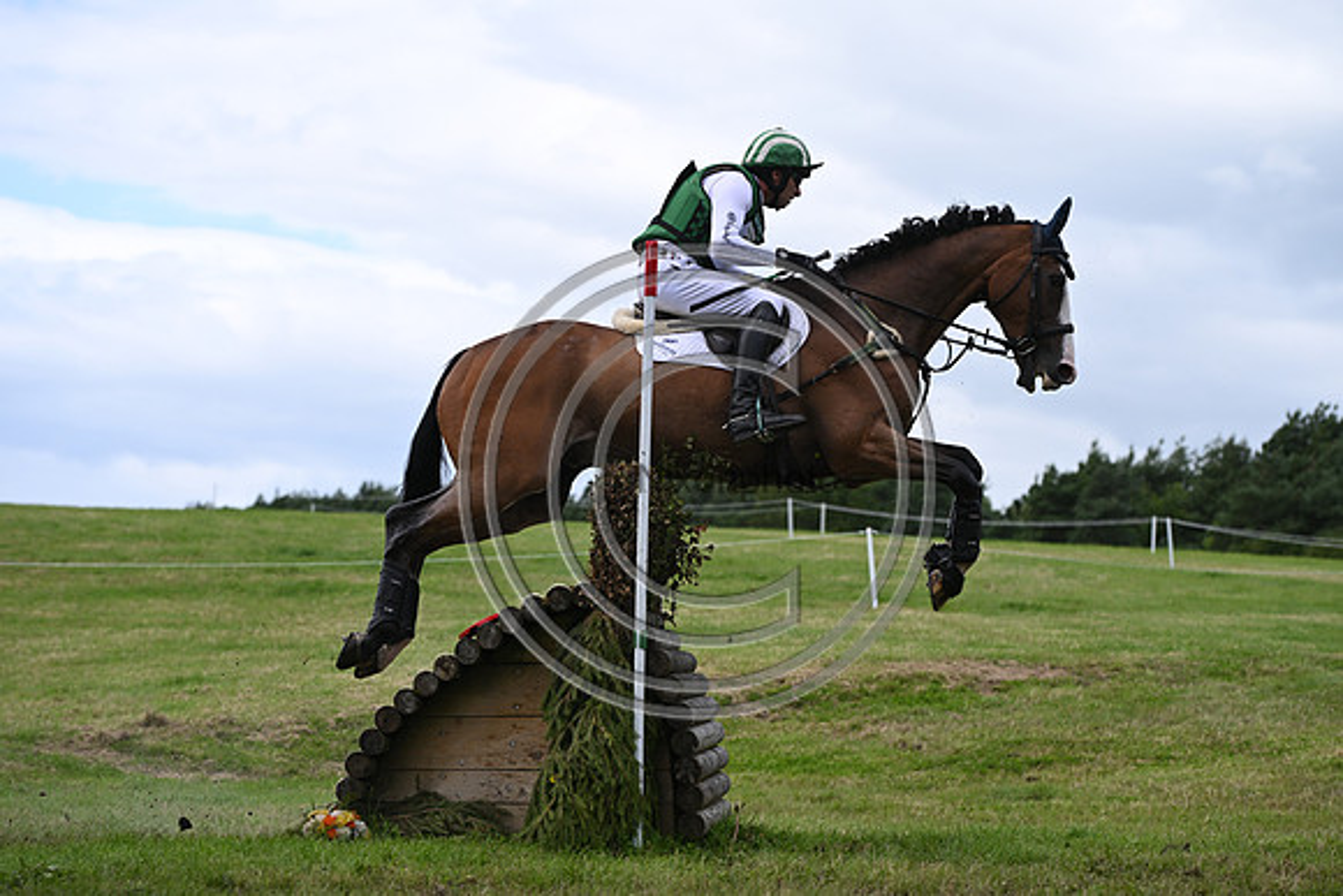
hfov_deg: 20.0
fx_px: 3806
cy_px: 448
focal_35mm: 102
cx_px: 672
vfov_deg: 13.4
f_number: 4.5
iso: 200
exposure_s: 1/1250
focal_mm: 102
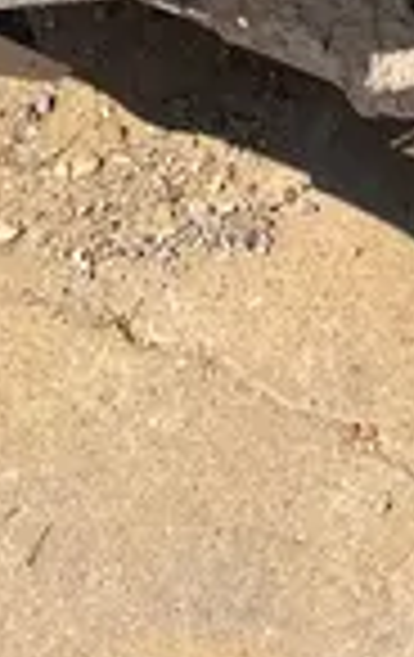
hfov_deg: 9.5
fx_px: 2477
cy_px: -938
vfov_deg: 12.0
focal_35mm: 138
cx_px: 356
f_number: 1.6
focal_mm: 5.1
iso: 50
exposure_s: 1/3049
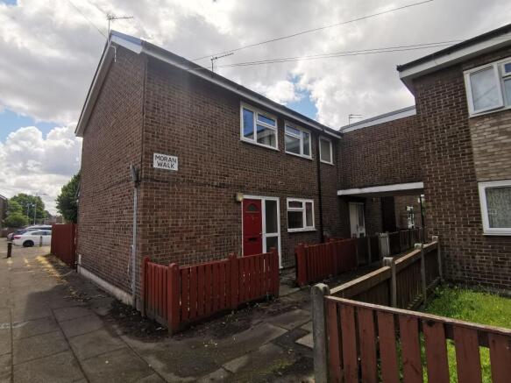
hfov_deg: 91.0
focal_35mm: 17
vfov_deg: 74.7
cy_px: 192
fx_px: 251
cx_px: 256
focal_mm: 2.26
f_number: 2.2
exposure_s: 1/1330
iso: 50
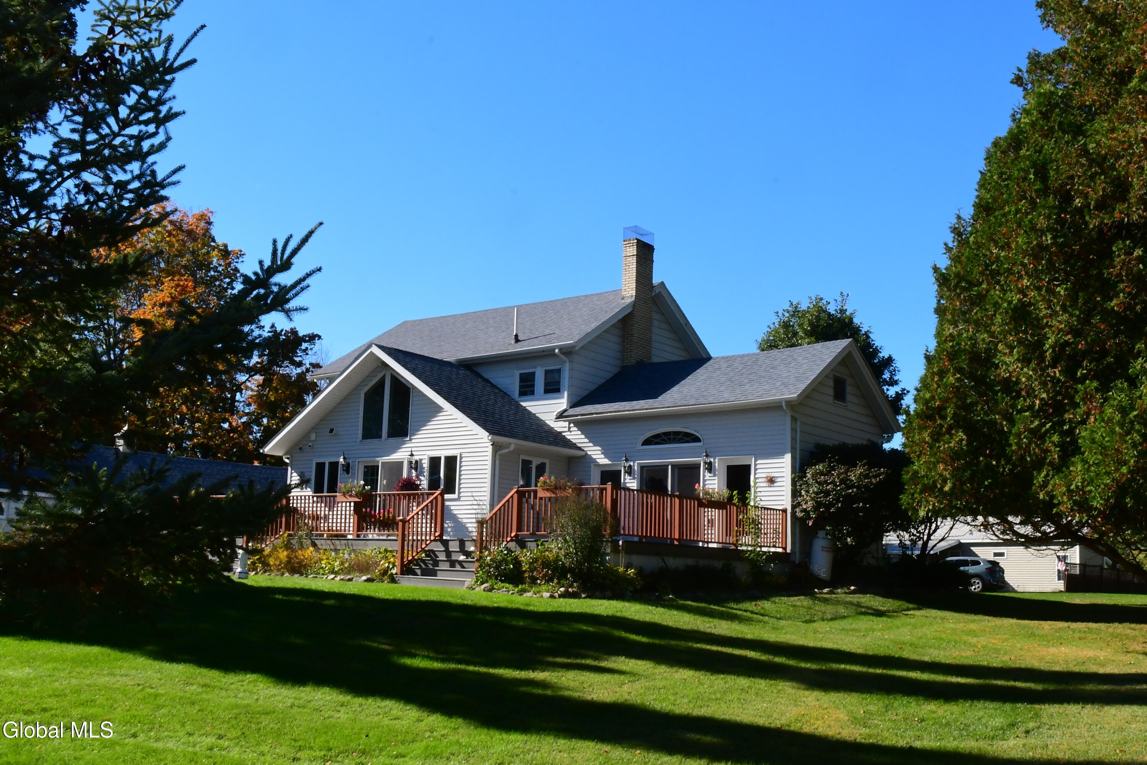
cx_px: 574
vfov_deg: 36.9
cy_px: 382
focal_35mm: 36
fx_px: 1147
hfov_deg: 53.1
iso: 800
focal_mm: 18
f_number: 22
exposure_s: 1/160
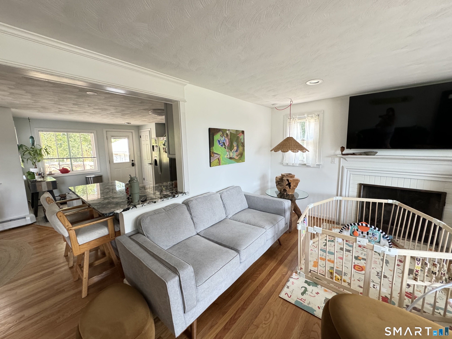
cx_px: 226
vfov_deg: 85.7
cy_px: 170
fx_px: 183
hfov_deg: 102.1
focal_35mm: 14
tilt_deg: -9.5
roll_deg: +1.5
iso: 320
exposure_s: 1/99
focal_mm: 2.22
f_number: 2.2
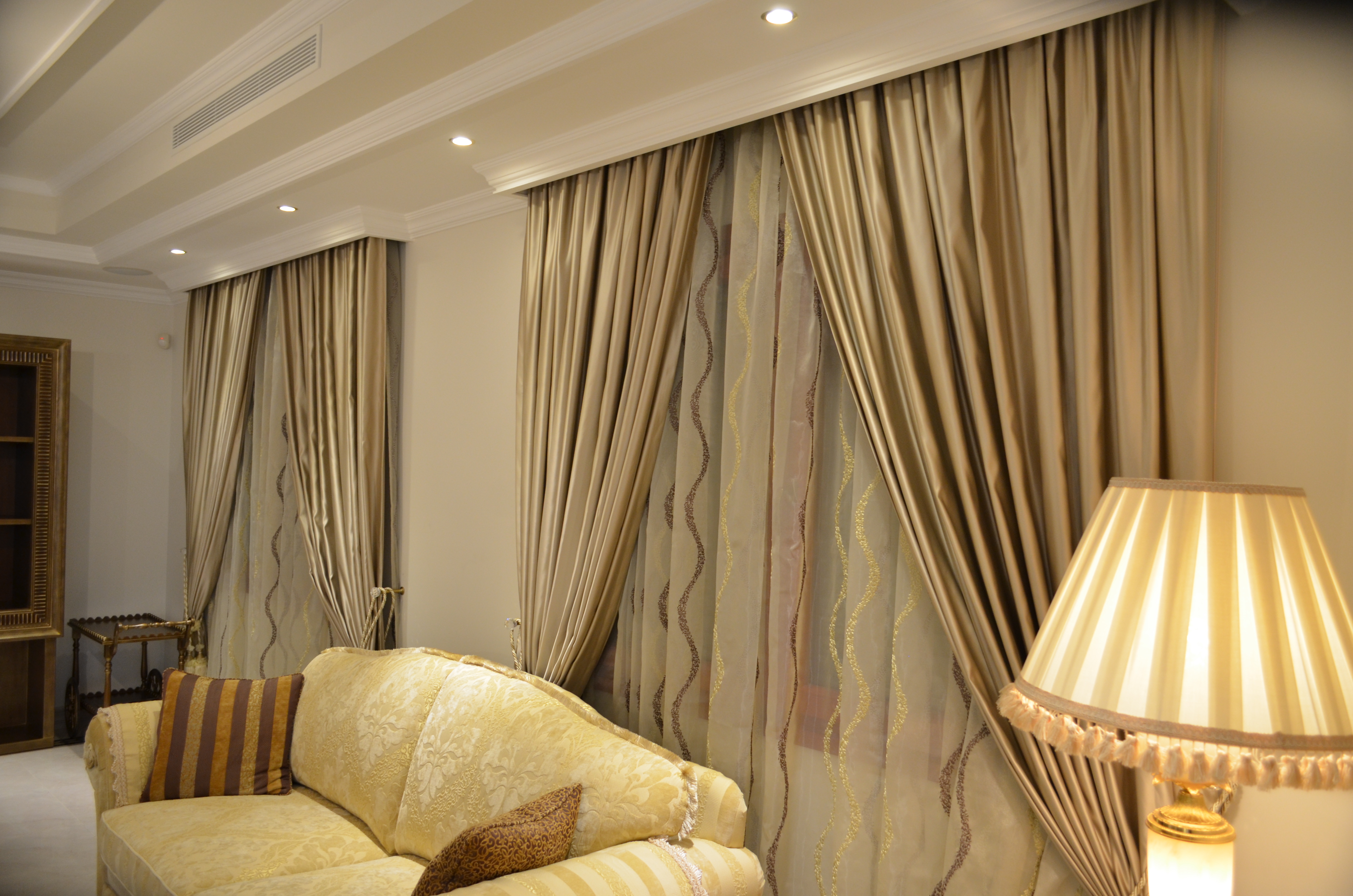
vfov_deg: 47.7
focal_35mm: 27
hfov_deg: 67.5
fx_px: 1013
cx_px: 676
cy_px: 448
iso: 500
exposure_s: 1/10
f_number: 4
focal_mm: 18
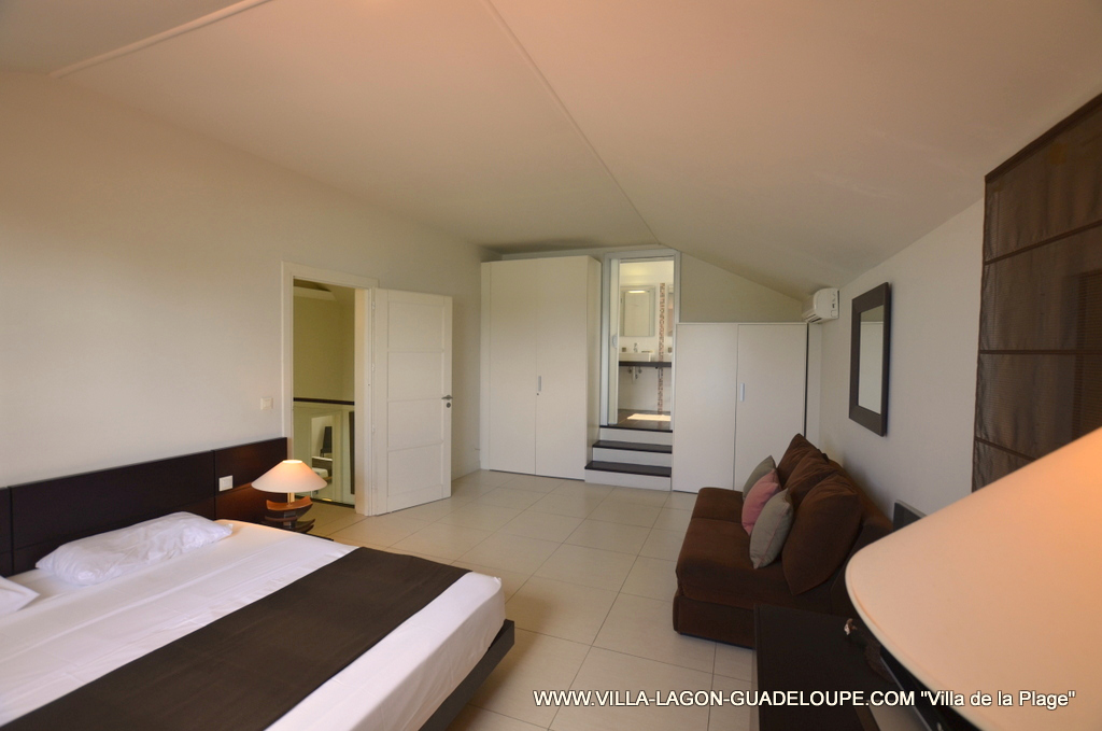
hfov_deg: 100.5
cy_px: 366
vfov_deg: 77.1
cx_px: 551
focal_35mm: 15
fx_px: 458
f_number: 5
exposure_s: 1/100
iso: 400
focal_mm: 10
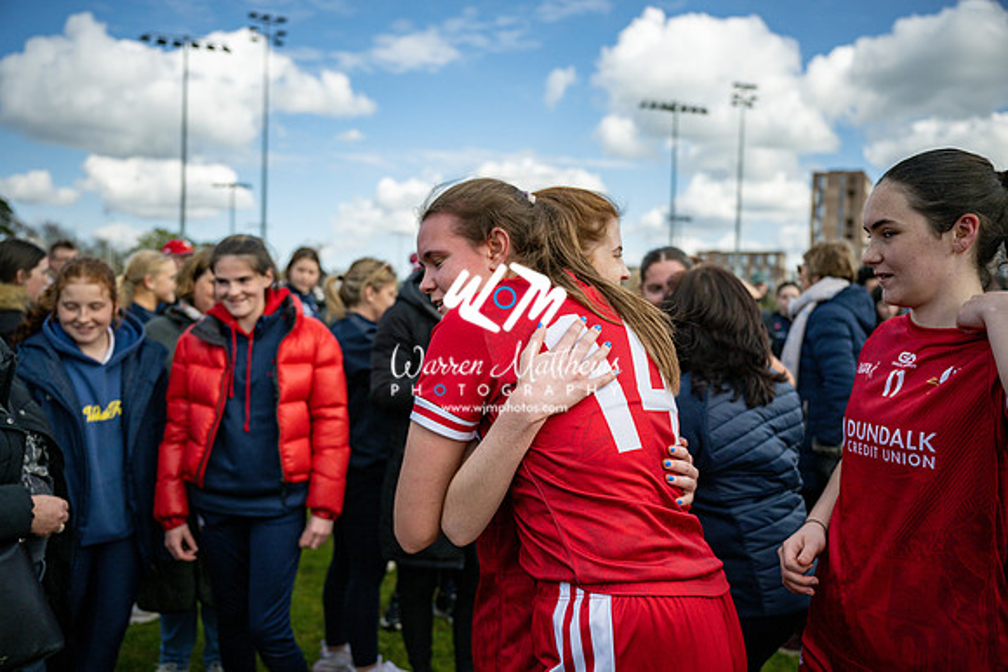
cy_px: 336
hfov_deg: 61.1
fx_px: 854
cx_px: 504
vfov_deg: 43.0
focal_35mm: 30
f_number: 2.8
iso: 90
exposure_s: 1/6400
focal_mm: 30.5
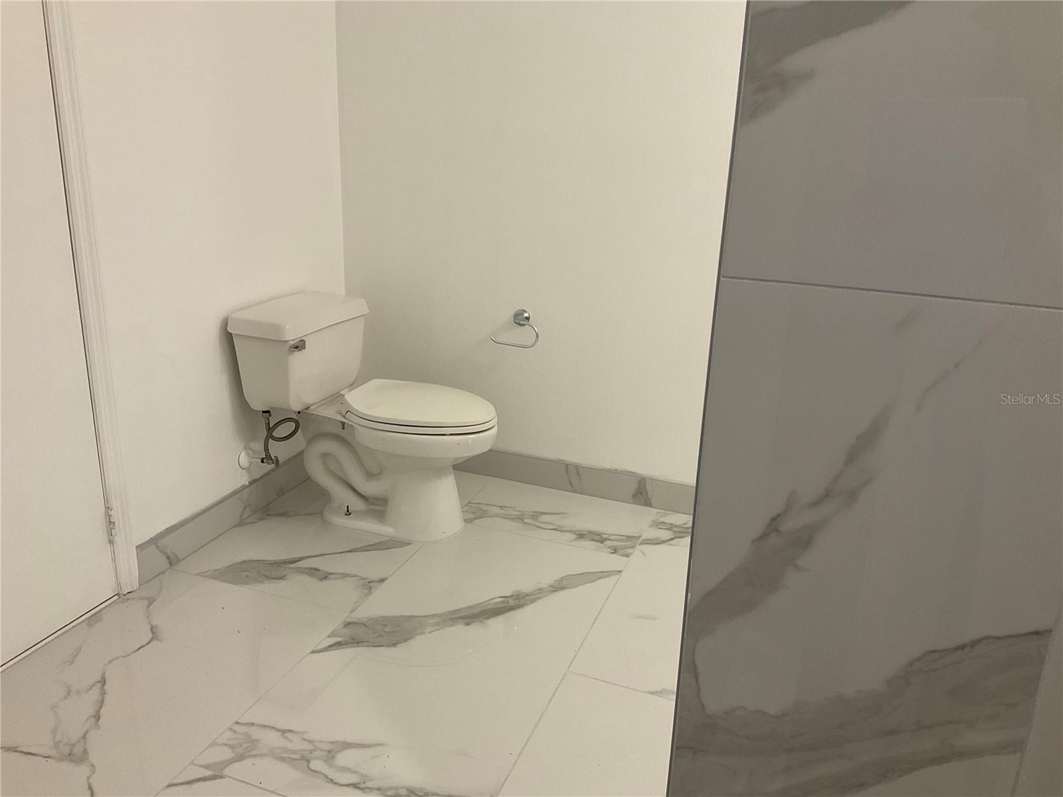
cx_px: 532
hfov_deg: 61.7
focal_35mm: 29
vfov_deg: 48.2
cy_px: 398
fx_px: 891
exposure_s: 1/60
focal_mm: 3
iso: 50
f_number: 1.8
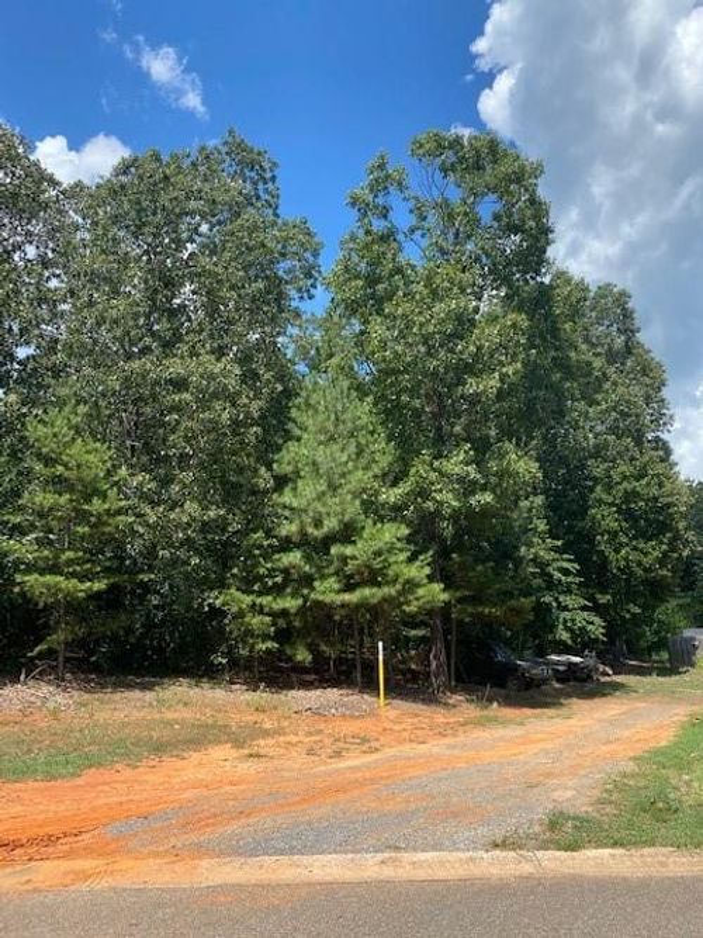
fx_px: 704
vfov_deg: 67.3
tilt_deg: +16.7
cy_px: 469
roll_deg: +3.2
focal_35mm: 26
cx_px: 352
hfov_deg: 53.0
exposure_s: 1/1522
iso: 32
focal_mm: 4.25
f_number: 1.8
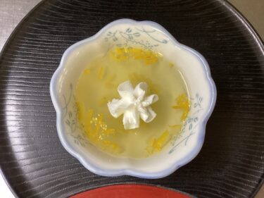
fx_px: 236
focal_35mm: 31
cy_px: 99
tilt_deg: -75.9
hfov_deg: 58.4
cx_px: 132
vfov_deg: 45.4
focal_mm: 3.3
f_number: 2.4
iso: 250
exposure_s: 1/60
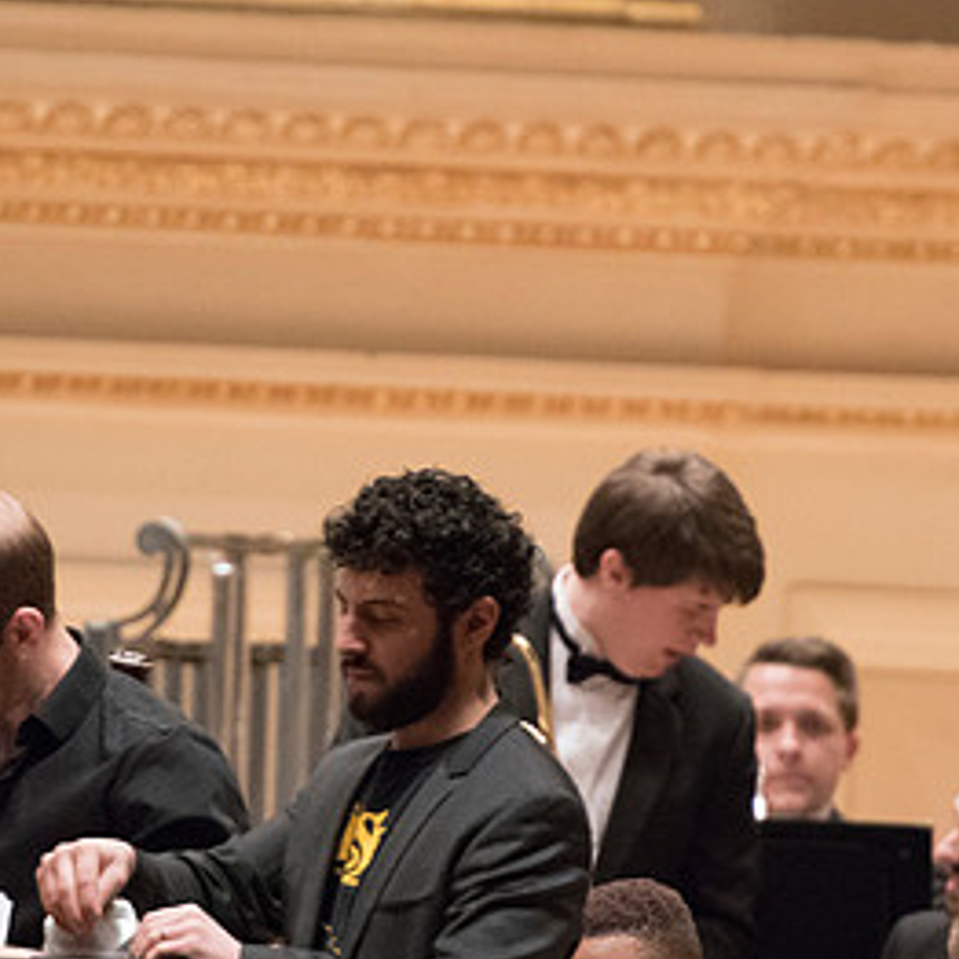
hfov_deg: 2.3
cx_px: 414
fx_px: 23570
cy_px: 580
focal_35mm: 752
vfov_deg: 2.3
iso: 12800
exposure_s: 1/160
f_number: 6.3
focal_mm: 400
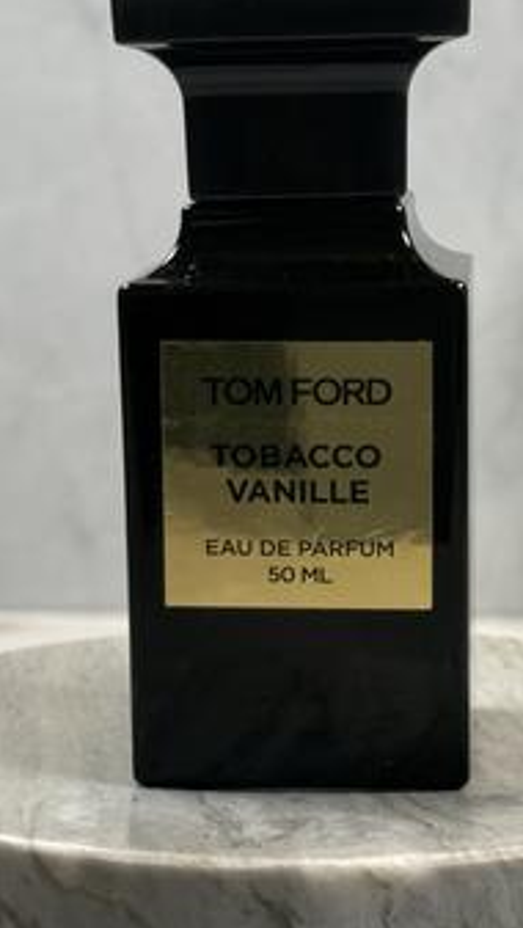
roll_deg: -0.9
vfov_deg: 22.9
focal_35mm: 93
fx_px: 2289
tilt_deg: -8.4
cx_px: 308
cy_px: 504
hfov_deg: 13.0
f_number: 1.78
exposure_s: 1/120
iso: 64
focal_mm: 6.76
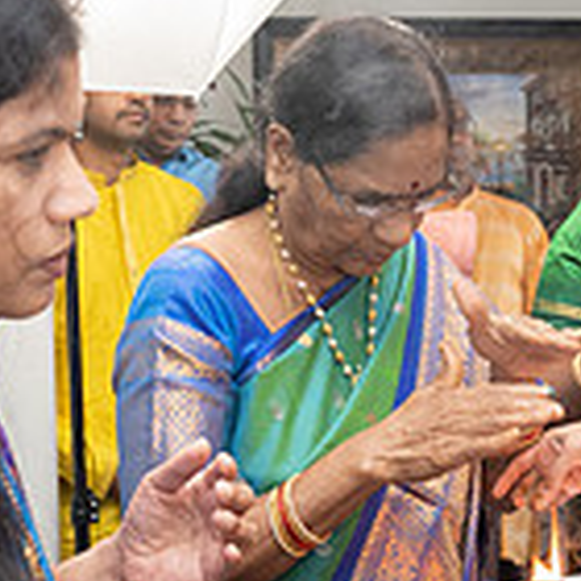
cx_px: 390
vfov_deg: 18.5
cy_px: 322
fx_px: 1785
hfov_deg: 18.4
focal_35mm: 94
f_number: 3.5
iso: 800
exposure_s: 1/160
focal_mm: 26.5
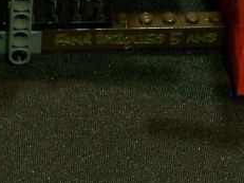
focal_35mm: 333
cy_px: -166
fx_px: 2346
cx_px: -128
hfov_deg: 5.9
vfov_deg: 4.4
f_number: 3.2
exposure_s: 1/2
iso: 80
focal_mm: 12.4
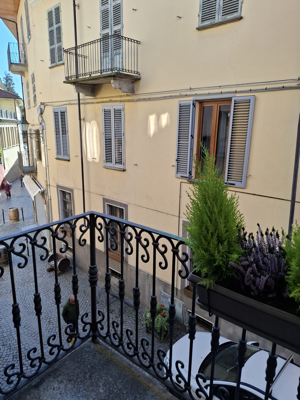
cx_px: 150
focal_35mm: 23
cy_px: 200
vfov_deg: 73.9
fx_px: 266
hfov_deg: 58.9
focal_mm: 5.54
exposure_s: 1/333
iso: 50
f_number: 1.8
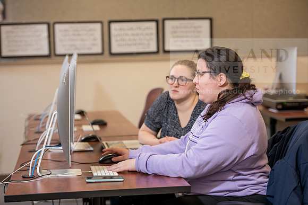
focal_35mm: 98
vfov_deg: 14.0
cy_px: 102
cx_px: 154
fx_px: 839
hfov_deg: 20.8
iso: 800
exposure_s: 1/200
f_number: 3.2
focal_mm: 98
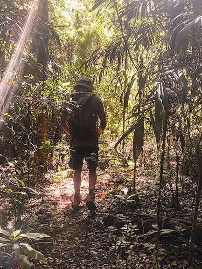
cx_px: 105
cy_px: 174
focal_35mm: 36
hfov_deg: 39.6
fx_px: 280
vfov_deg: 50.7
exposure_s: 1/60
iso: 125
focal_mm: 4.25
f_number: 1.8
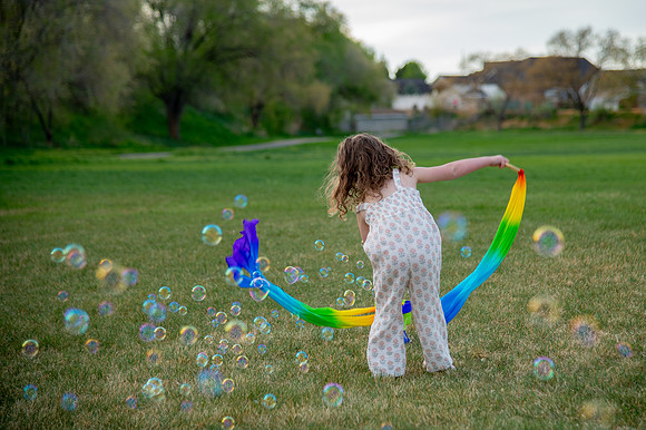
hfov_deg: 19.0
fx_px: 1934
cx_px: 367
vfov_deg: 12.7
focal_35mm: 108
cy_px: 186
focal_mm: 95
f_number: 4
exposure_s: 1/400
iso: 200
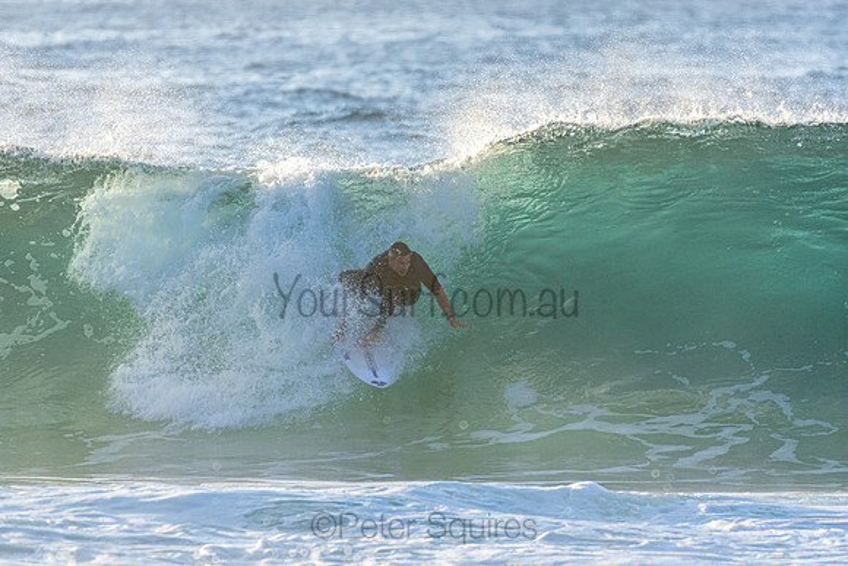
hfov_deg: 2.7
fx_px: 17670
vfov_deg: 1.8
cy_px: 283
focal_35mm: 750
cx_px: 424
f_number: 5.6
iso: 280
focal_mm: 500
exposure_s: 1/1250
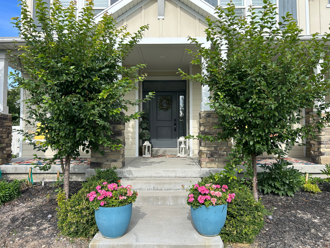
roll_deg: +0.7
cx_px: 165
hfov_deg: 67.3
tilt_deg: +2.5
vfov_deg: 53.1
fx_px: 248
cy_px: 124
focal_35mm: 26
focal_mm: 5.7
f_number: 1.5
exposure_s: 1/1395
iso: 50
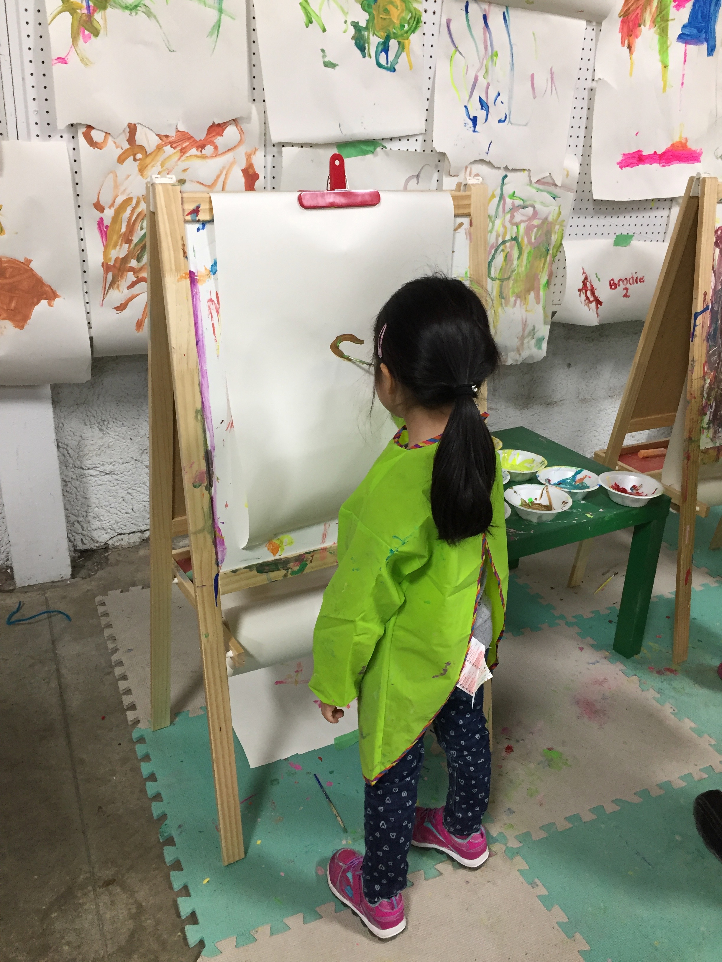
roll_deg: -1.4
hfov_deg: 48.2
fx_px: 806
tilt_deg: -21.4
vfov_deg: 61.7
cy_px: 481
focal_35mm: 29
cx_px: 361
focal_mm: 4.15
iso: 125
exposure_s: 1/30
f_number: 2.2
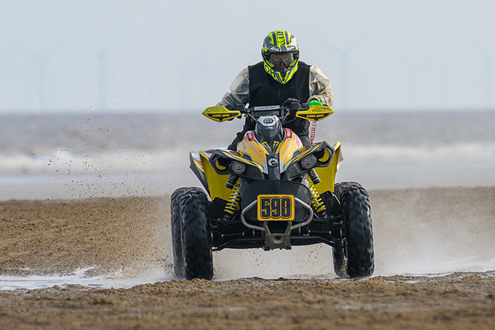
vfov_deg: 1.4
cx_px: 228
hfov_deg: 2.1
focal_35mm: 988
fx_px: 13576
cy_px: 169
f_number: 8
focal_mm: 540
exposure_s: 1/640
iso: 280
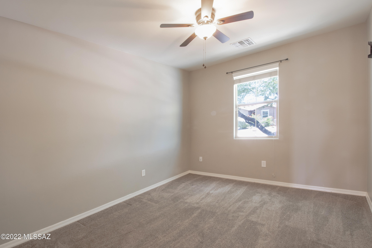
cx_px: 186
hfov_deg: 96.7
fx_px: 165
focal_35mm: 16
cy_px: 124
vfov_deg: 73.7
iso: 160
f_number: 20
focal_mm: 11
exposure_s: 2.5
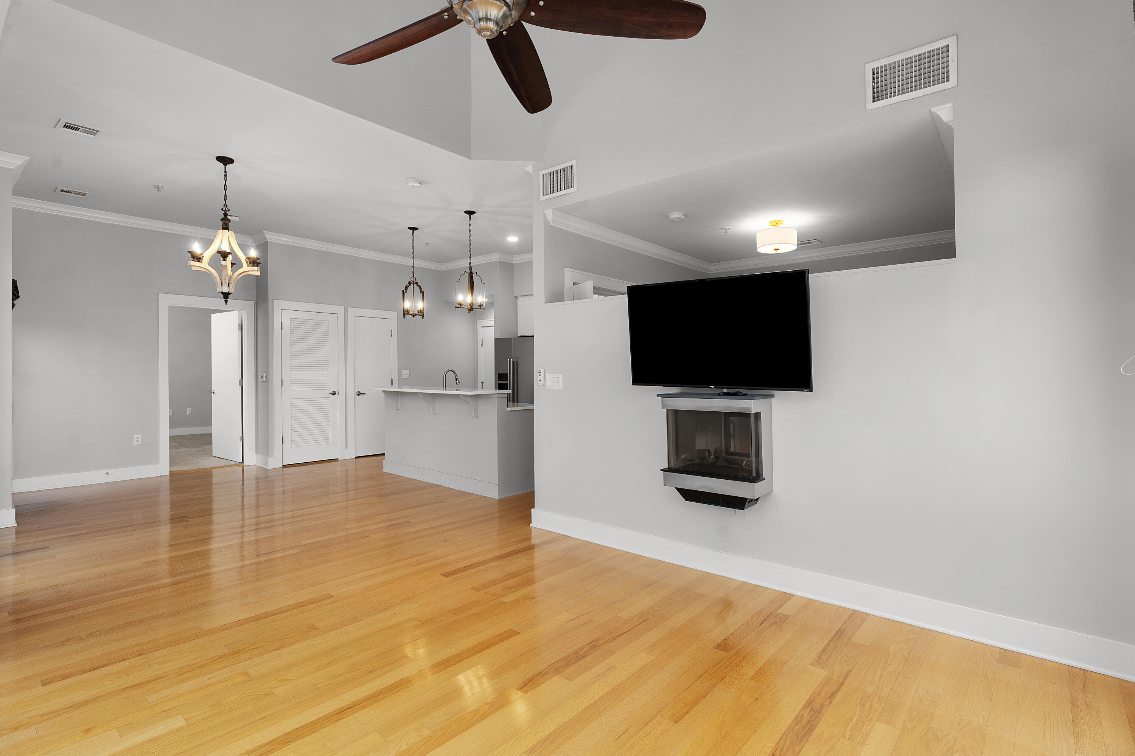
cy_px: 378
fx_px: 536
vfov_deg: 70.4
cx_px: 568
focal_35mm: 17
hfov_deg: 93.3
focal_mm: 17
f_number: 7.1
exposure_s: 1/30
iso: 320
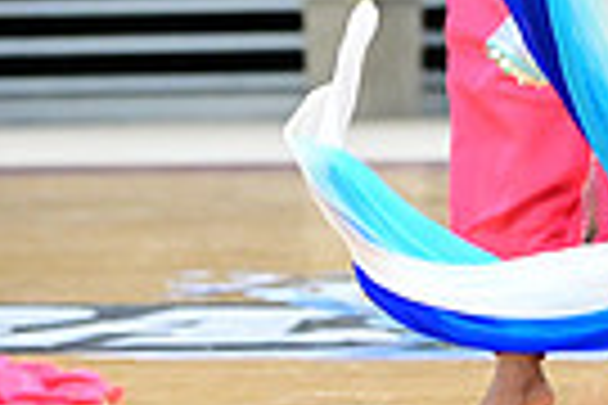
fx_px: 5066
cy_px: -220
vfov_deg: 4.5
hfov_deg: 6.7
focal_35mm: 300
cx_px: 1045
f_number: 3.2
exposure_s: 1/1000
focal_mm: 70
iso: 6400
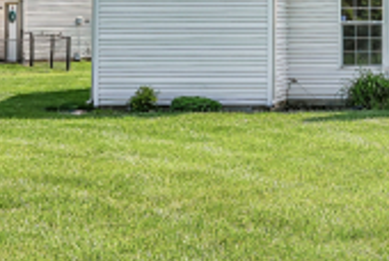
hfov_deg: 20.9
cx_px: 515
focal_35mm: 88
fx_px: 953
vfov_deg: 15.2
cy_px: -27
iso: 100
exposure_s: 1/320
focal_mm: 20
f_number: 8
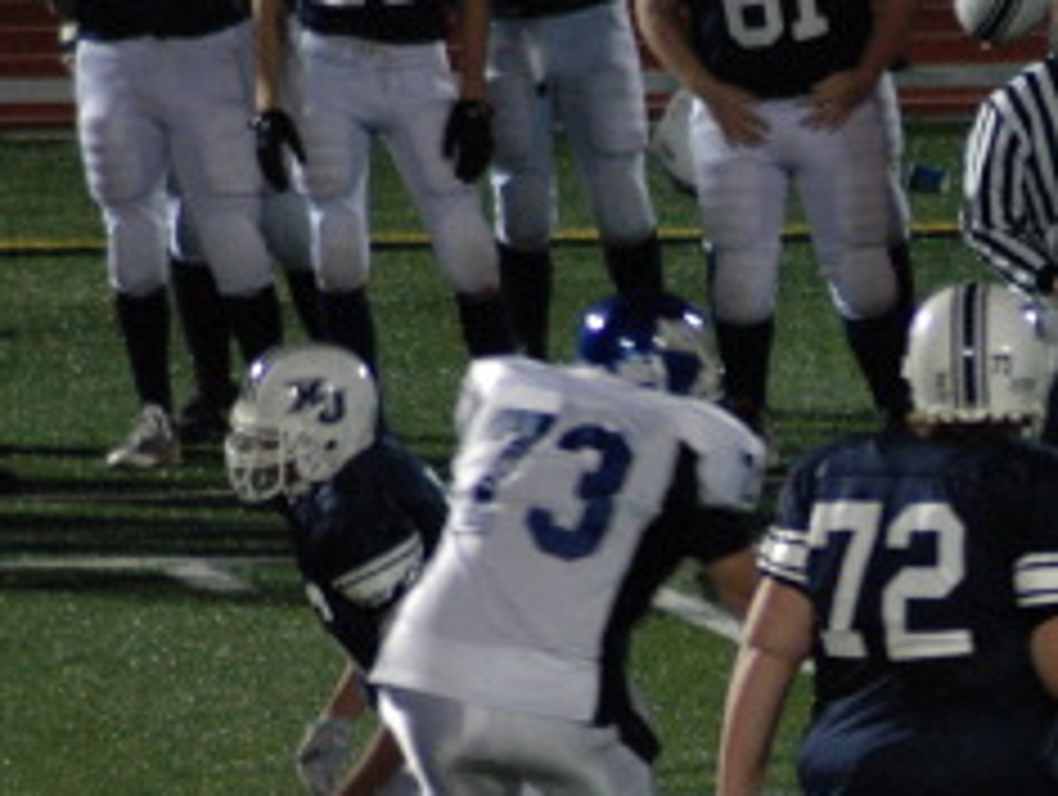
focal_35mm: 1175
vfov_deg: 1.3
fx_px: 35968
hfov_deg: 1.7
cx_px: 1067
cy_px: 551
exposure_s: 1/100
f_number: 5.6
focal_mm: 300
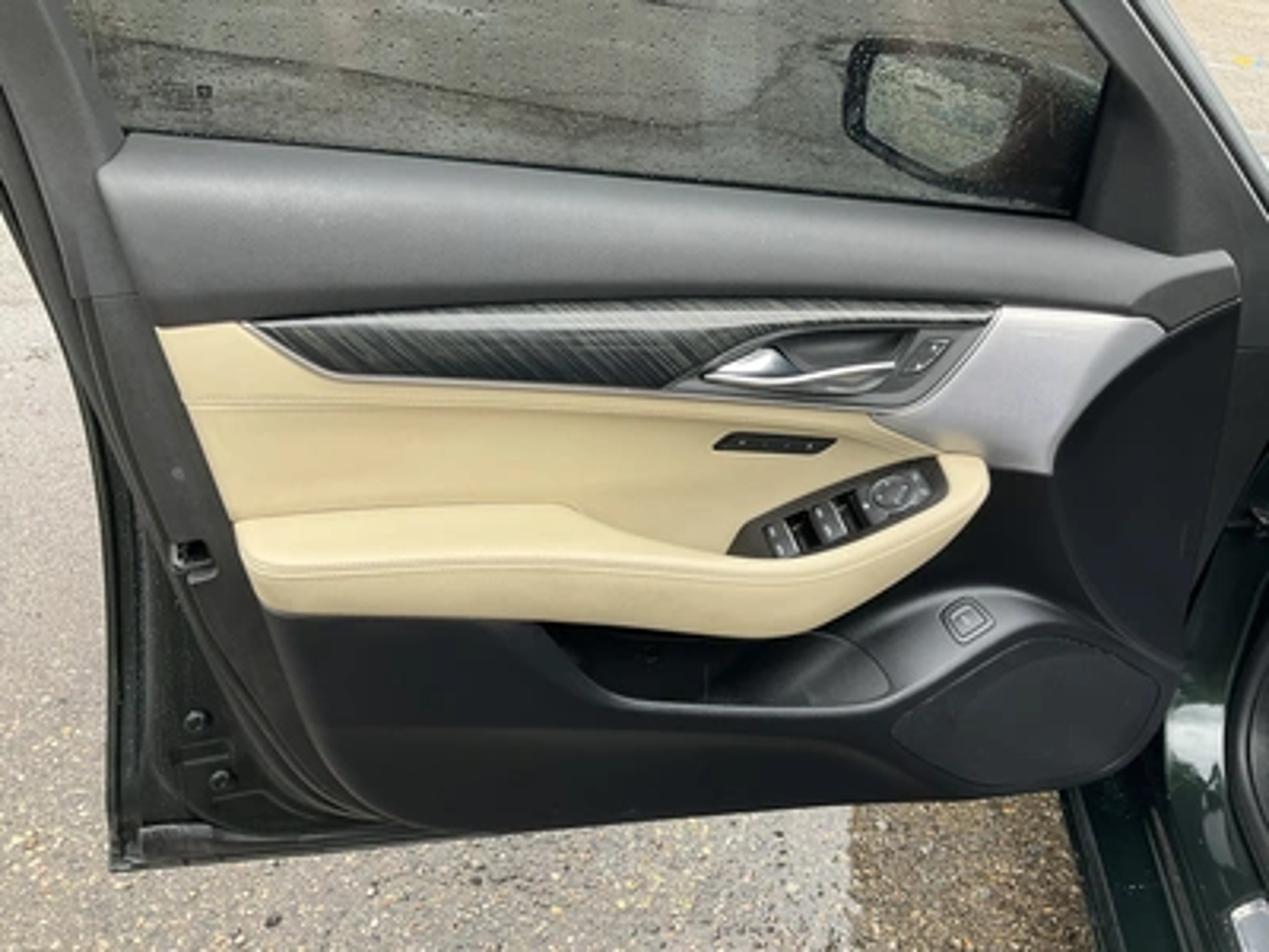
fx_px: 1063
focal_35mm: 29
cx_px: 634
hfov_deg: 61.7
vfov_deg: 48.2
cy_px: 476
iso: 32
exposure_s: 1/122
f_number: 1.8
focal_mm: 3
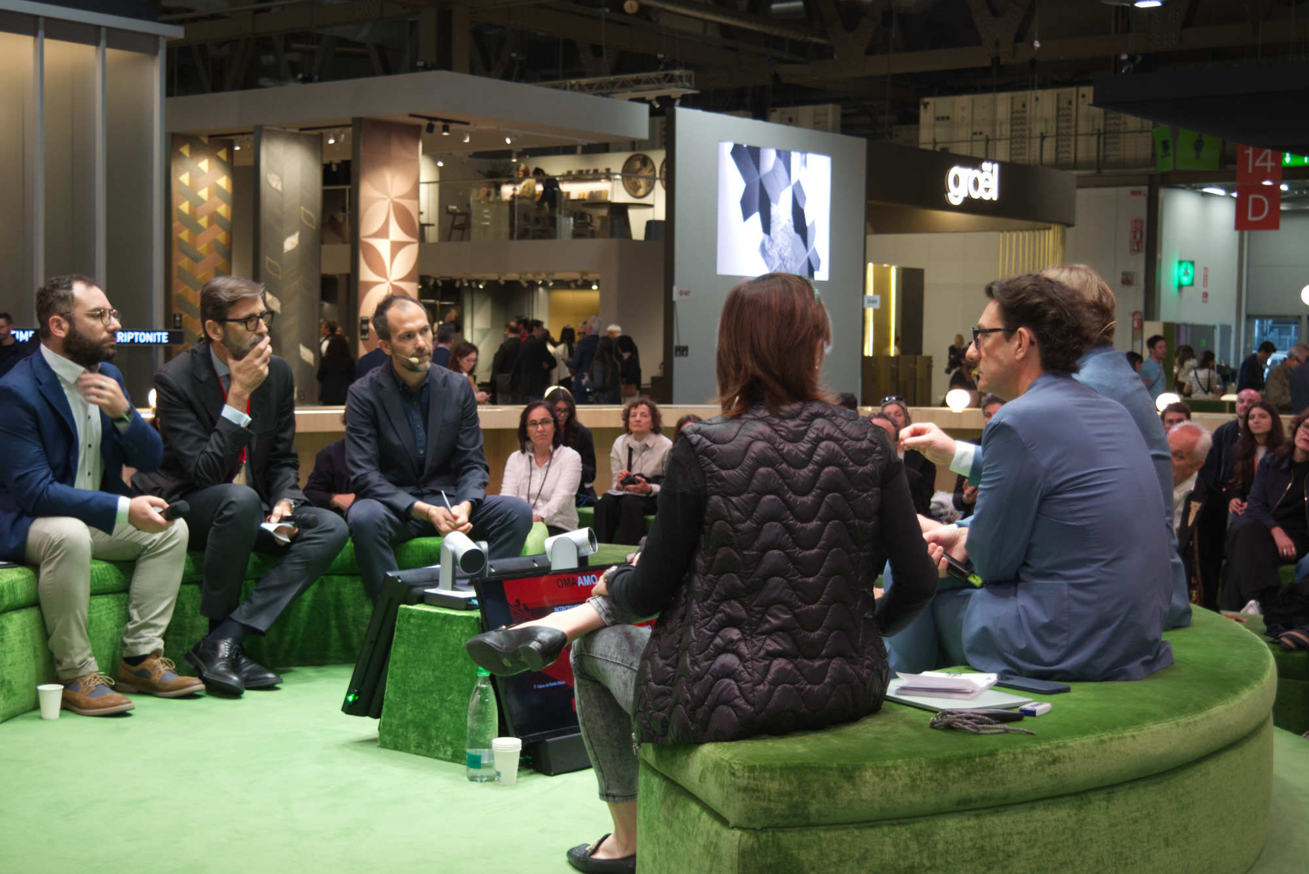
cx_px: 654
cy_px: 437
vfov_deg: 25.8
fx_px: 1910
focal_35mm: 52
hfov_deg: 37.8
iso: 560
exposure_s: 1/60
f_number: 4.5
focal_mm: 35
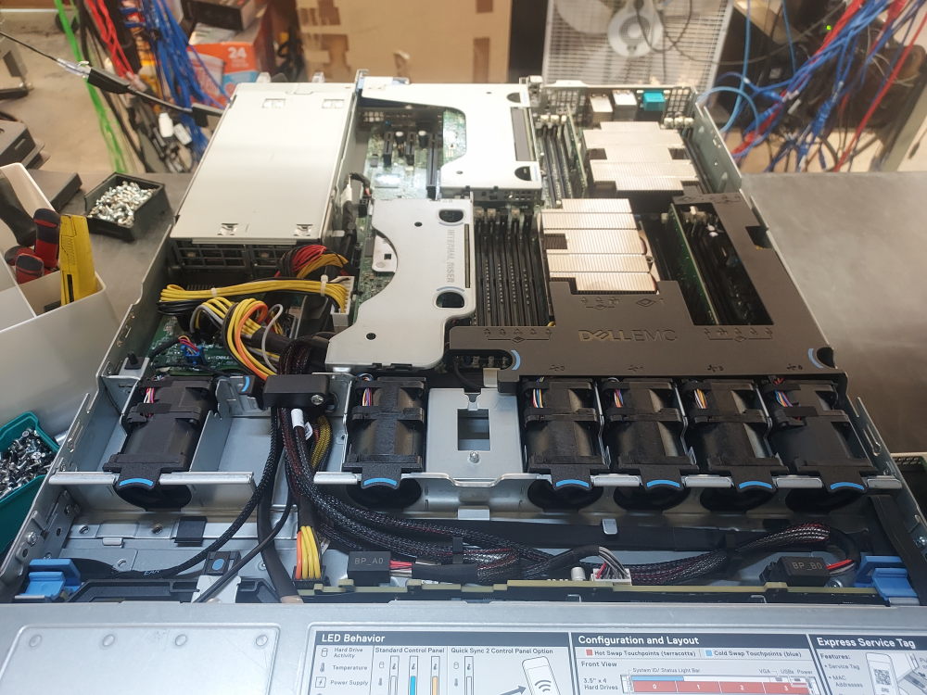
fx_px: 643
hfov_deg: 71.6
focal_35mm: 24
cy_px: 348
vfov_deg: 56.8
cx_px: 464
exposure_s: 1/60
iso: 400
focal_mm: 4.6
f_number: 1.8
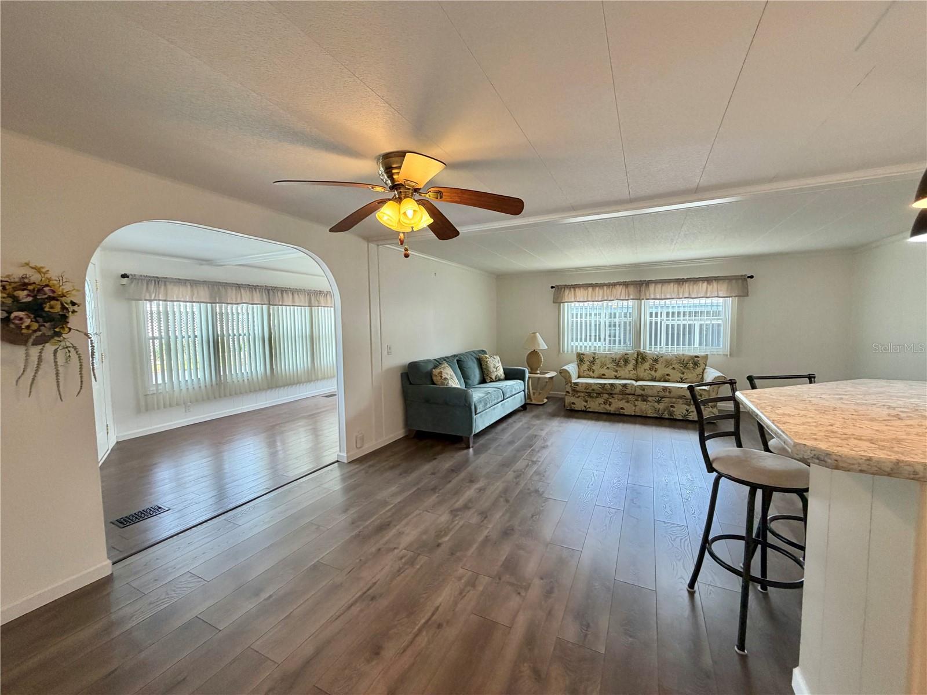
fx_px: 375
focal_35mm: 14
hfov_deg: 102.1
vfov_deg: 85.7
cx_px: 464
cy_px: 348
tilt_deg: -4.5
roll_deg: +1.6
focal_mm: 2.22
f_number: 2.2
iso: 200
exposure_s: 1/120
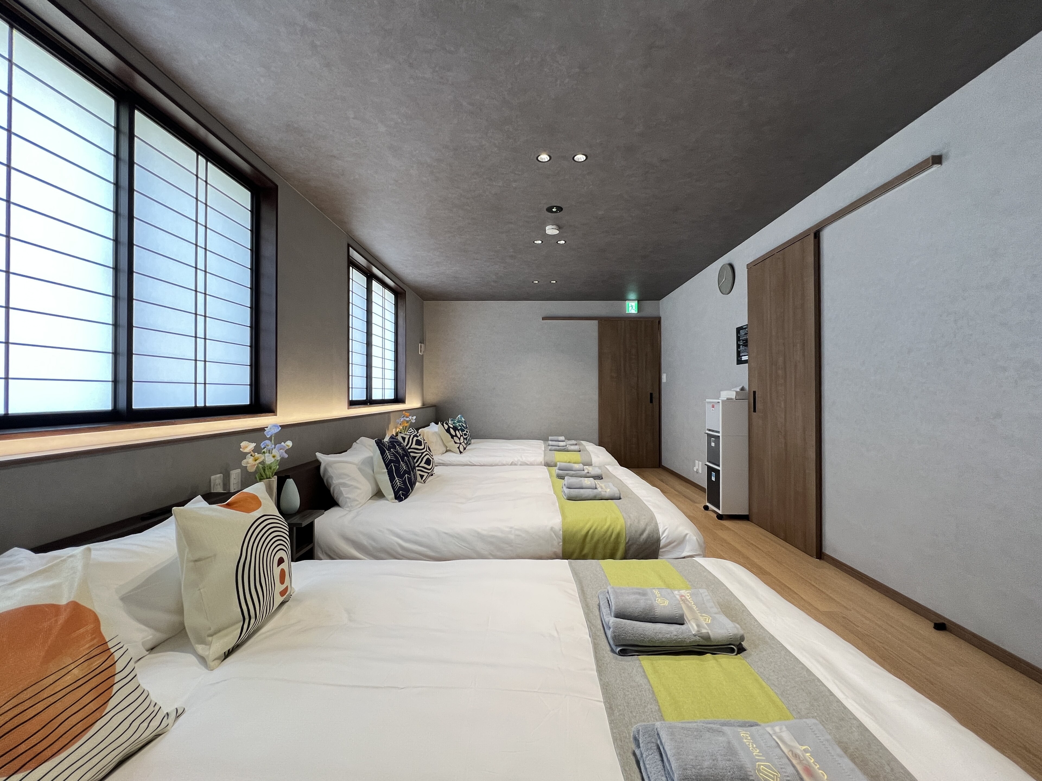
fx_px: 391
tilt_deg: +0.0
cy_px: 390
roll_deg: +2.2
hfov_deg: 106.2
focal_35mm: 13
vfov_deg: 89.9
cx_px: 521
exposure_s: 1/50
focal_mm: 1.57
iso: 160
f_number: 1.8
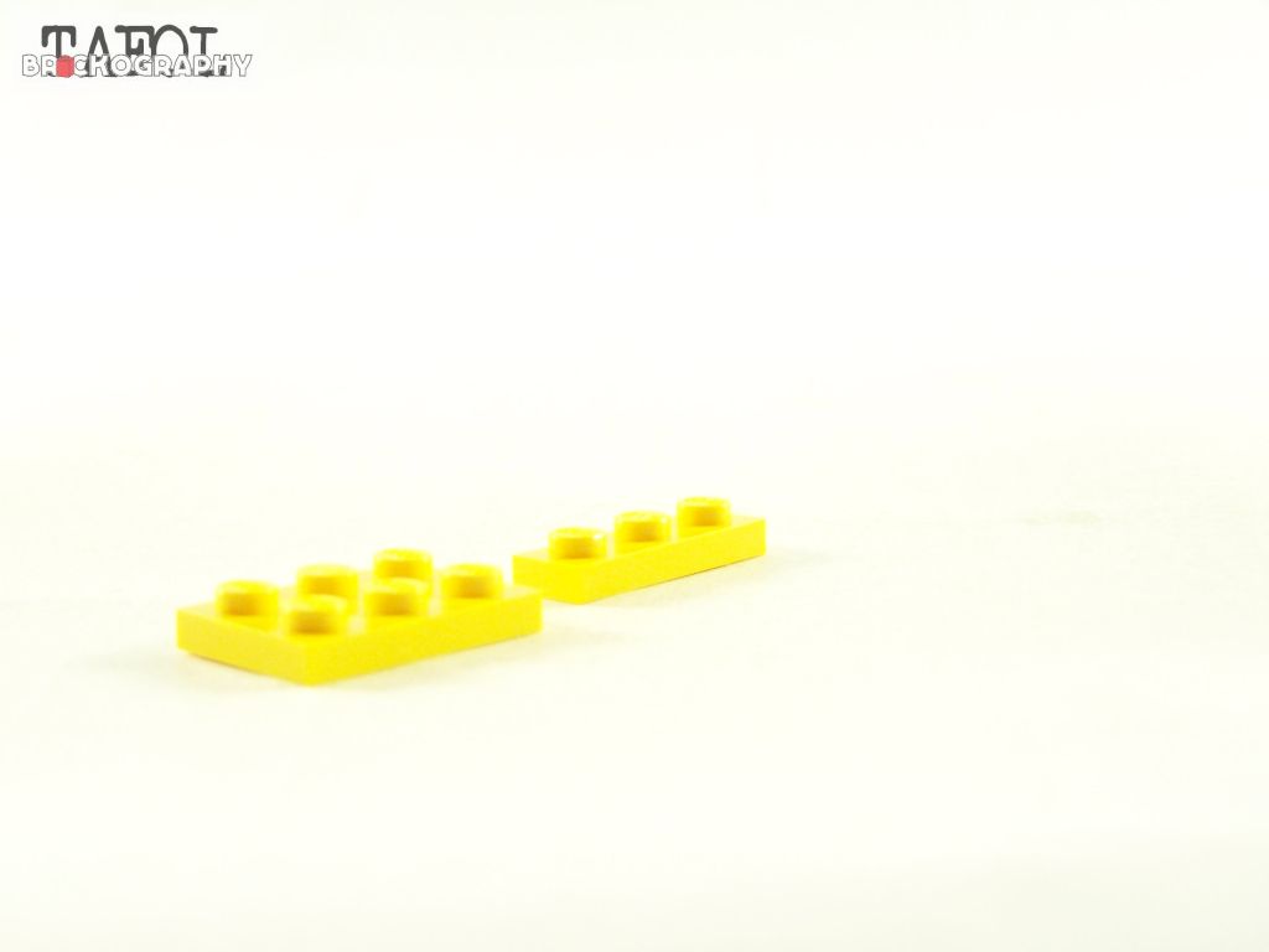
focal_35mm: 67
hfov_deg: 29.0
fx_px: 2456
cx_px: 634
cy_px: 476
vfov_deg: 21.9
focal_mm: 11.1
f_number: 3.2
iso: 400
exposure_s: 1/60
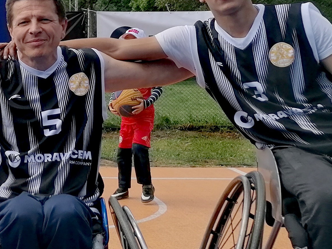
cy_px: 91
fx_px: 873
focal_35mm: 91
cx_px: -93
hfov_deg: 19.9
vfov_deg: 16.2
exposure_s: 1/1605
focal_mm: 4.75
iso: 50
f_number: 1.8
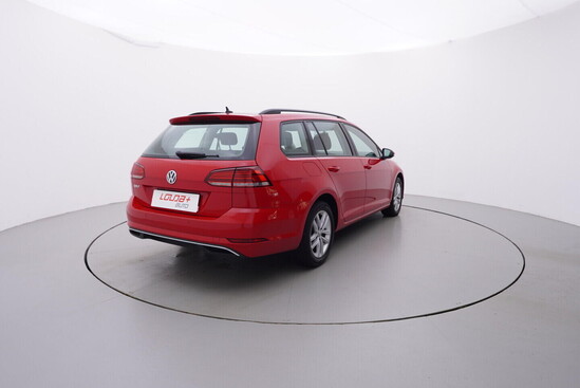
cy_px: 194
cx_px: 290
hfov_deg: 77.3
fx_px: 363
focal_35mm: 22
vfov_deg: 56.2
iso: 200
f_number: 5
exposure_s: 1/80
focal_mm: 15
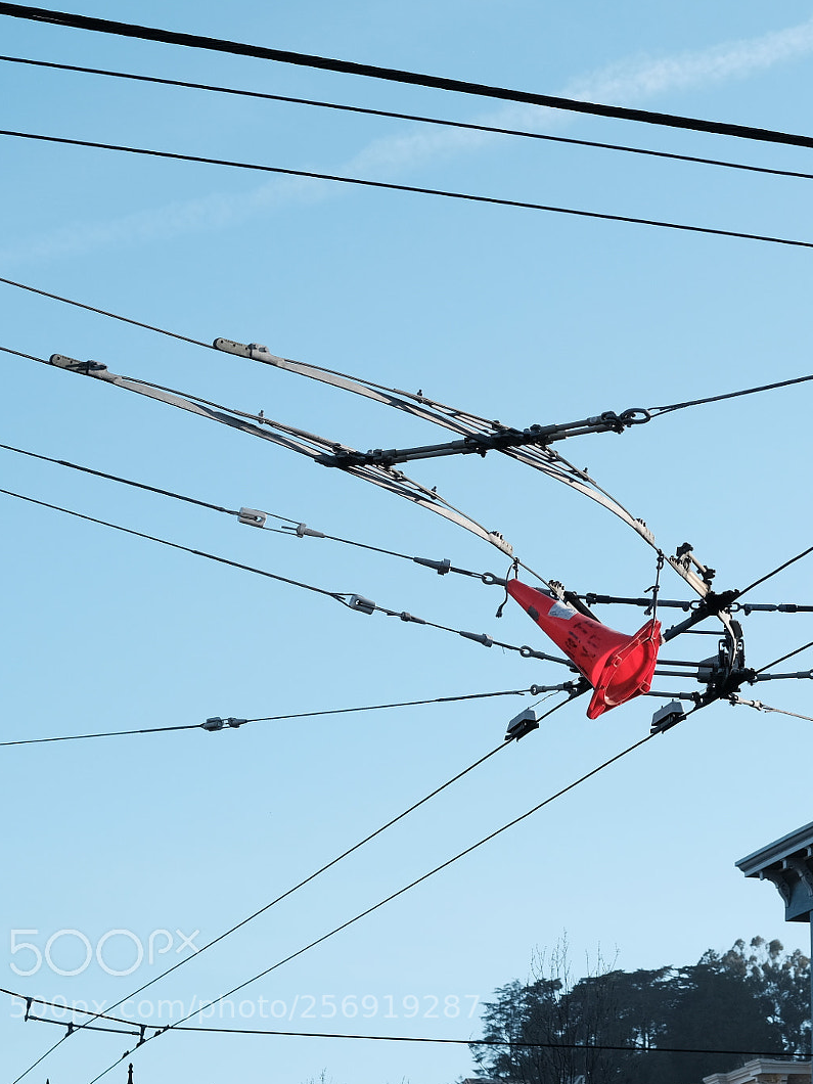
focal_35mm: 122
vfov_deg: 16.1
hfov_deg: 12.0
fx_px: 3820
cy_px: 540
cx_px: 764
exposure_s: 1/950
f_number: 5.6
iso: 400
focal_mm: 56
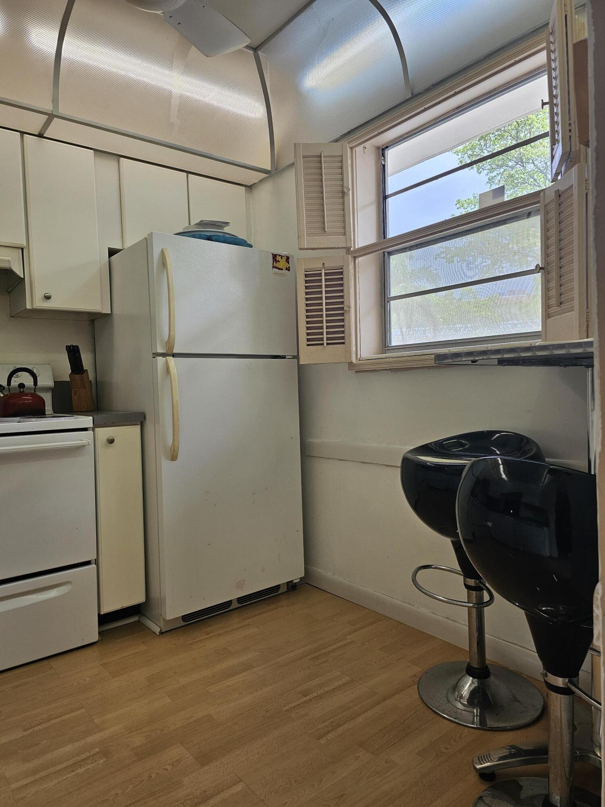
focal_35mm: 23
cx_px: 302
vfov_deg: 73.9
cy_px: 404
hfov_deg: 58.9
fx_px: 536
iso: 40
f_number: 1.7
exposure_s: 1/120
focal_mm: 6.3
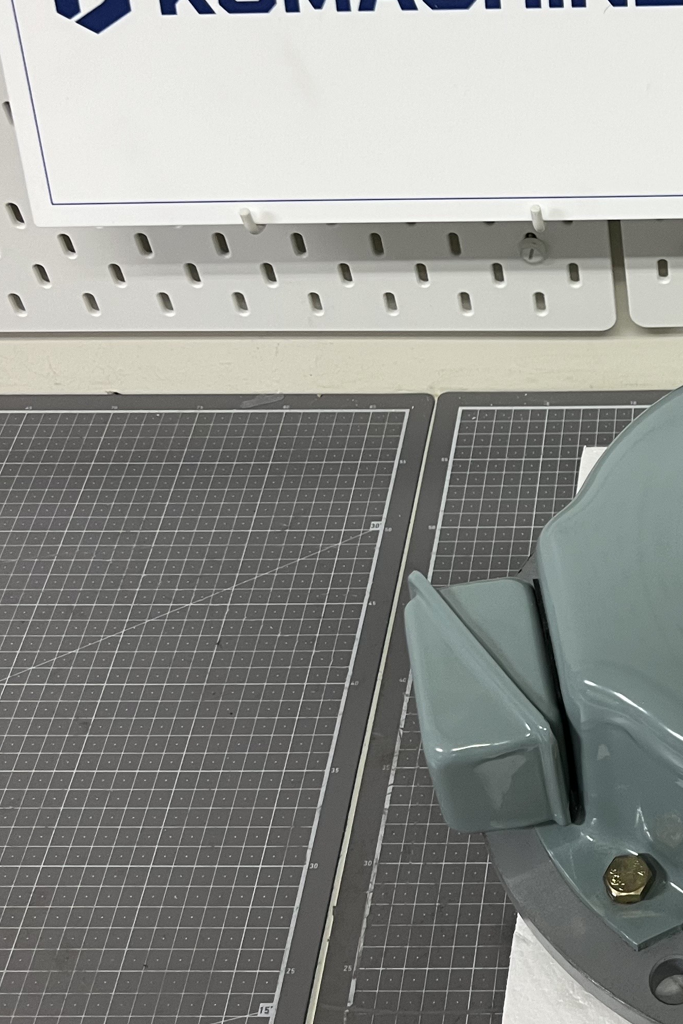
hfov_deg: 23.2
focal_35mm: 55
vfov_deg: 36.2
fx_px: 1565
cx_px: 747
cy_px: 467
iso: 80
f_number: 1.5
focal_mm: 5.7
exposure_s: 1/60
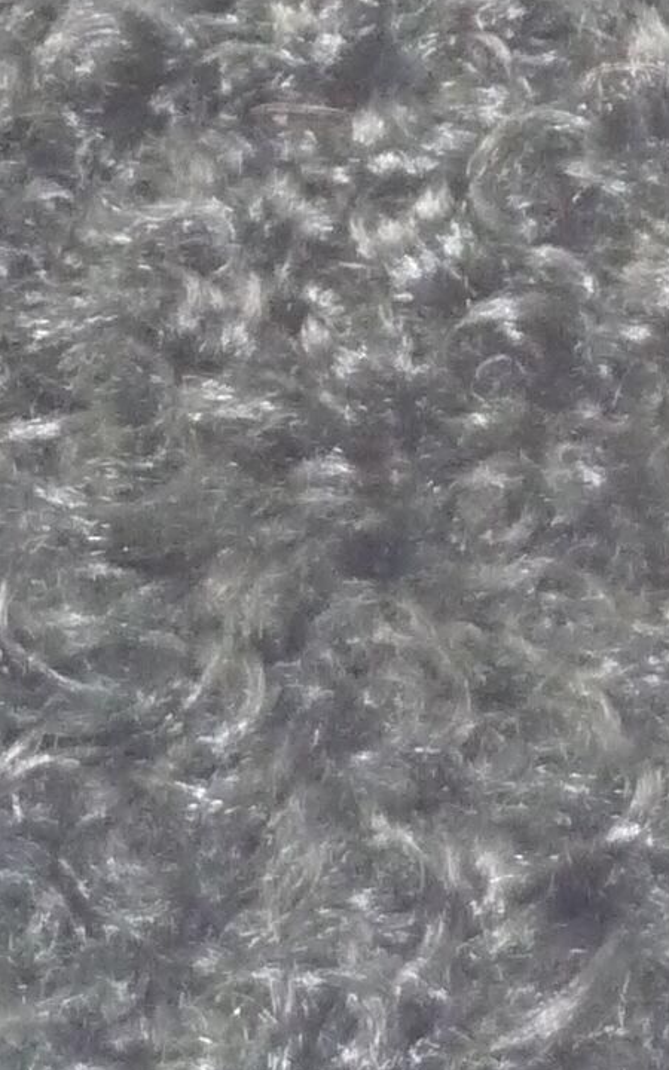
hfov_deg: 4.4
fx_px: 8693
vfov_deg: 7.0
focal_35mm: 298
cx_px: -132
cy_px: -254
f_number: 4.5
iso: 800
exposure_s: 1/30
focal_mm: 10.5
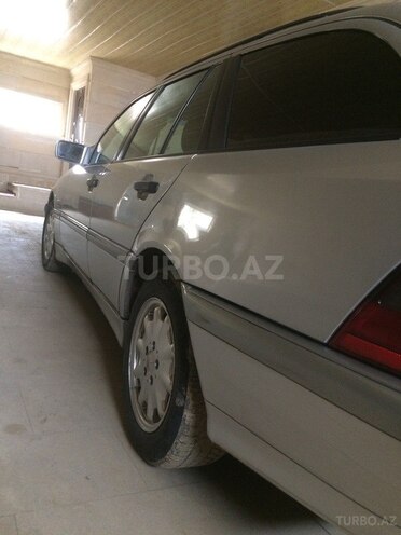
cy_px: 268
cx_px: 200
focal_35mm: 29
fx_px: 448
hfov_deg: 48.2
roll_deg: -8.6
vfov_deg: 61.7
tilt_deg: -9.2
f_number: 2.2
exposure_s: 1/17
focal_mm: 4.15
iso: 320
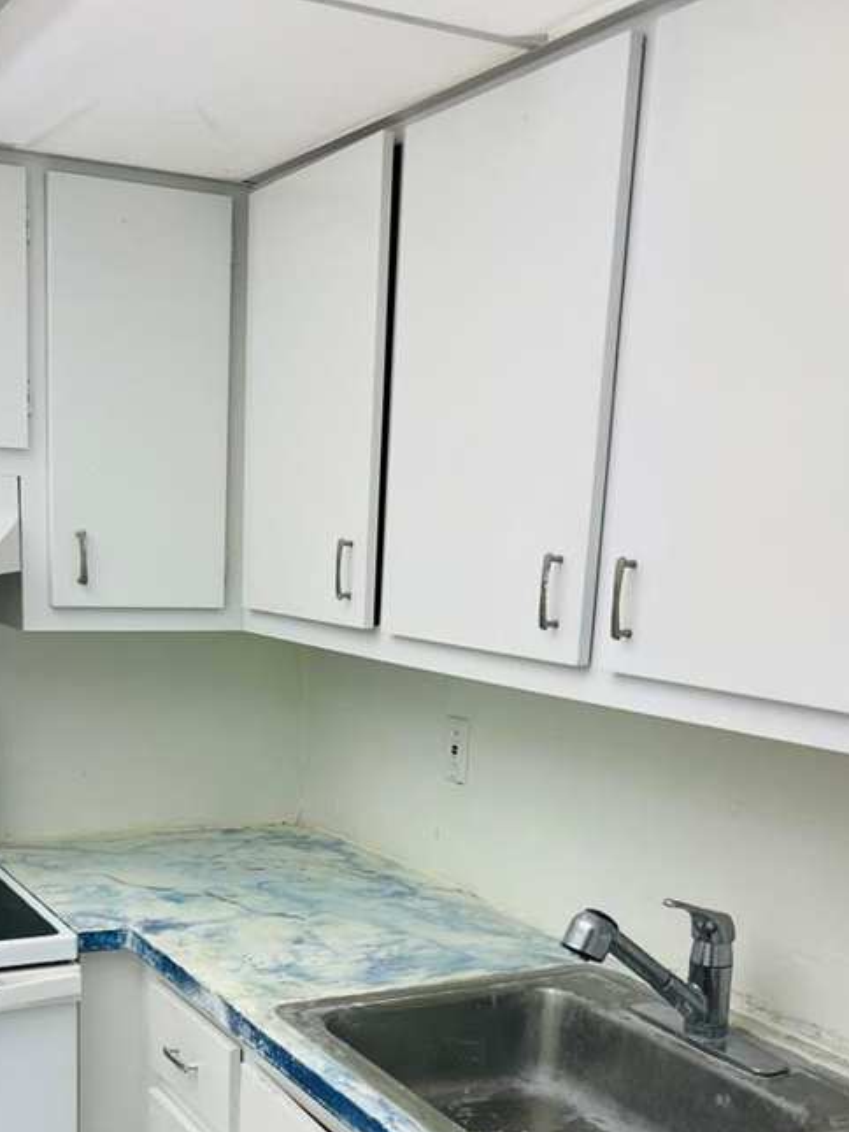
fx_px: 1406
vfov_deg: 42.2
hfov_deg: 33.3
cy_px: 878
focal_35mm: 43
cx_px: 268
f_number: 1.5
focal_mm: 5.7
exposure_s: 1/120
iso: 64
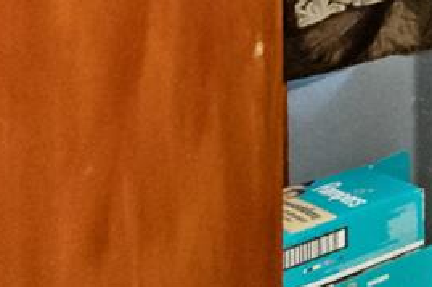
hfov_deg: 14.4
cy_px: -212
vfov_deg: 15.3
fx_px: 935
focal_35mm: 78
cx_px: 1081
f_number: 2.8
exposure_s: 1/160
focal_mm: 14
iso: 5000
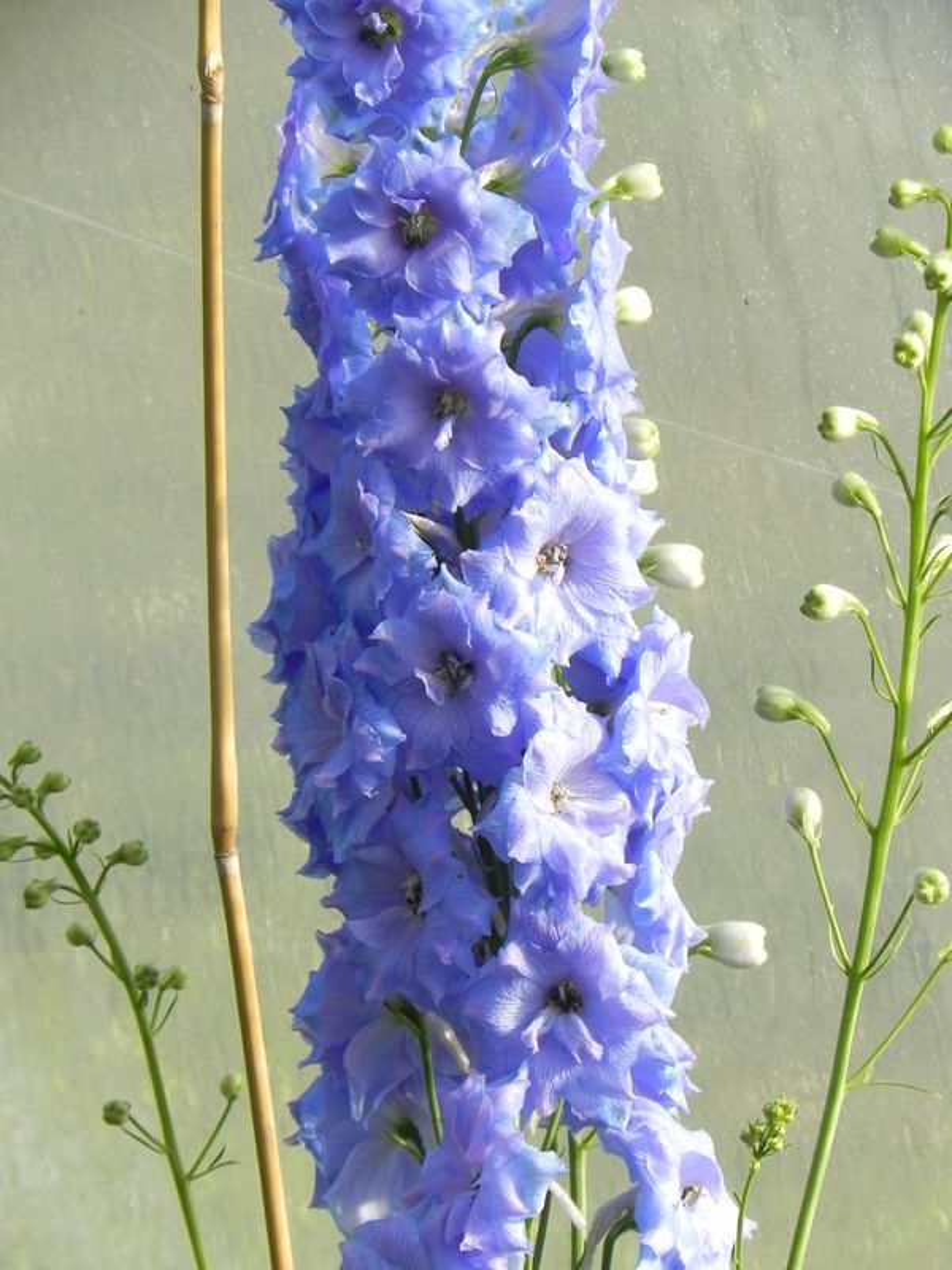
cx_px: 476
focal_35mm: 247
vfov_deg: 8.0
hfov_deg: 6.0
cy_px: 635
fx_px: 9057
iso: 160
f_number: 5
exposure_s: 1/500
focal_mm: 44
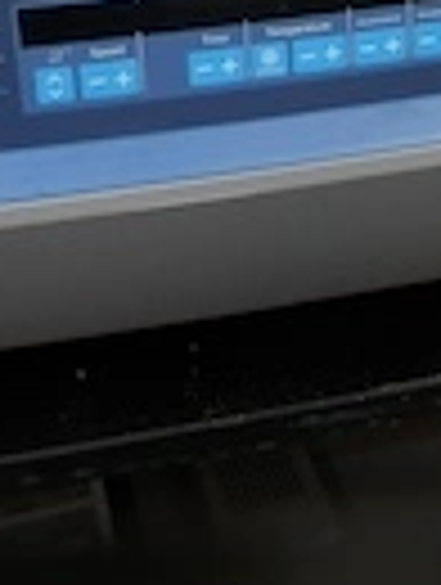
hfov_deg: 21.0
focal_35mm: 69
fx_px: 1168
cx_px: 382
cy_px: 0
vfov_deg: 26.6
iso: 100
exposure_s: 1/30
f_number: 3
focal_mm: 4.5
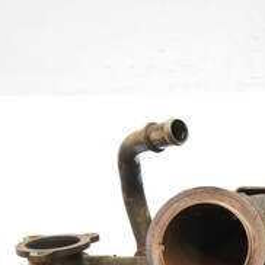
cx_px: 332
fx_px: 606
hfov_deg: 22.4
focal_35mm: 70
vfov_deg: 23.8
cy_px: 249
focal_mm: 15
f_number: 3.8
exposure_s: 1/60
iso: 640
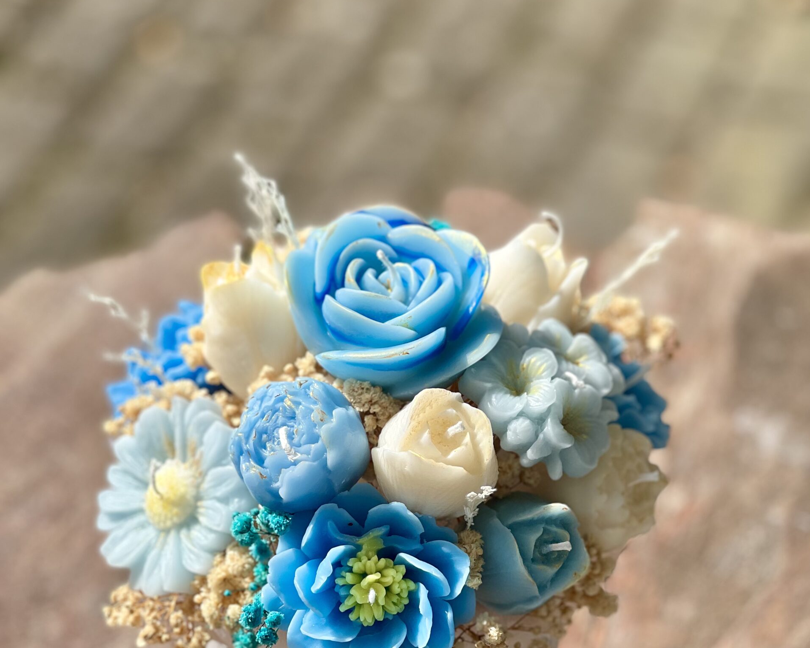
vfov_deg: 15.2
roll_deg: -3.2
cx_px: 407
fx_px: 2421
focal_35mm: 101
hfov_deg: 19.0
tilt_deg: -44.3
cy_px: 424
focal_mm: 9
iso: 32
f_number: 2.8
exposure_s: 1/713
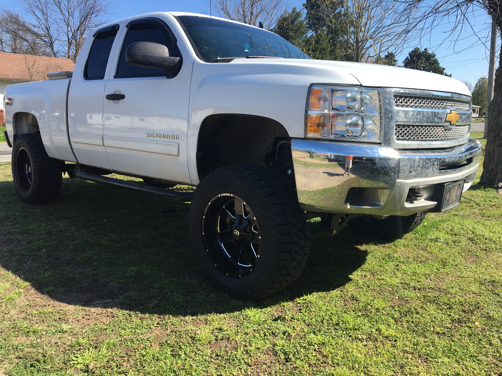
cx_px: 251
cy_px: 188
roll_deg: -0.4
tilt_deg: -9.4
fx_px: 421
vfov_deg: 48.2
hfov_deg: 61.7
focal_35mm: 29
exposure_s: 1/845
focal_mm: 4.15
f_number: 2.2
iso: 25
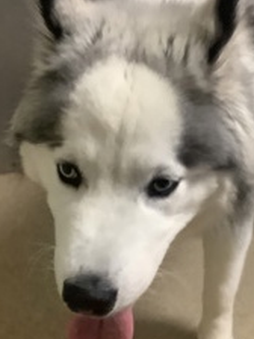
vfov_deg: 32.9
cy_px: 230
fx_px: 567
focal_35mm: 58
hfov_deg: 25.0
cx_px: 182
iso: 320
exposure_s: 1/60
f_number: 2.4
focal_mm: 3.3
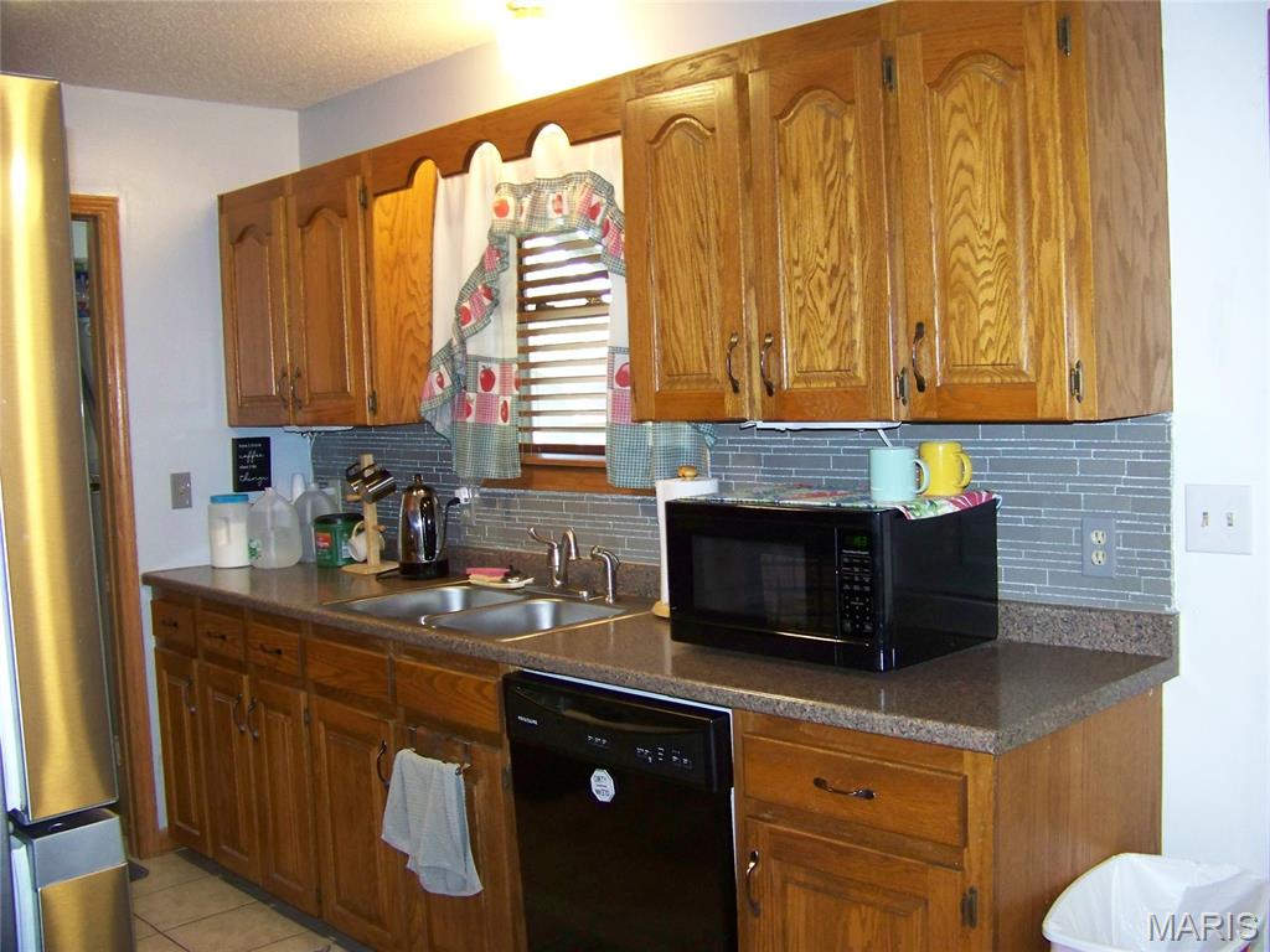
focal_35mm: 36
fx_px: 1321
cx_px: 635
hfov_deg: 51.4
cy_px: 476
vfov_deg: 39.7
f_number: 2.8
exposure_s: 1/30
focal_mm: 5.85
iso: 200
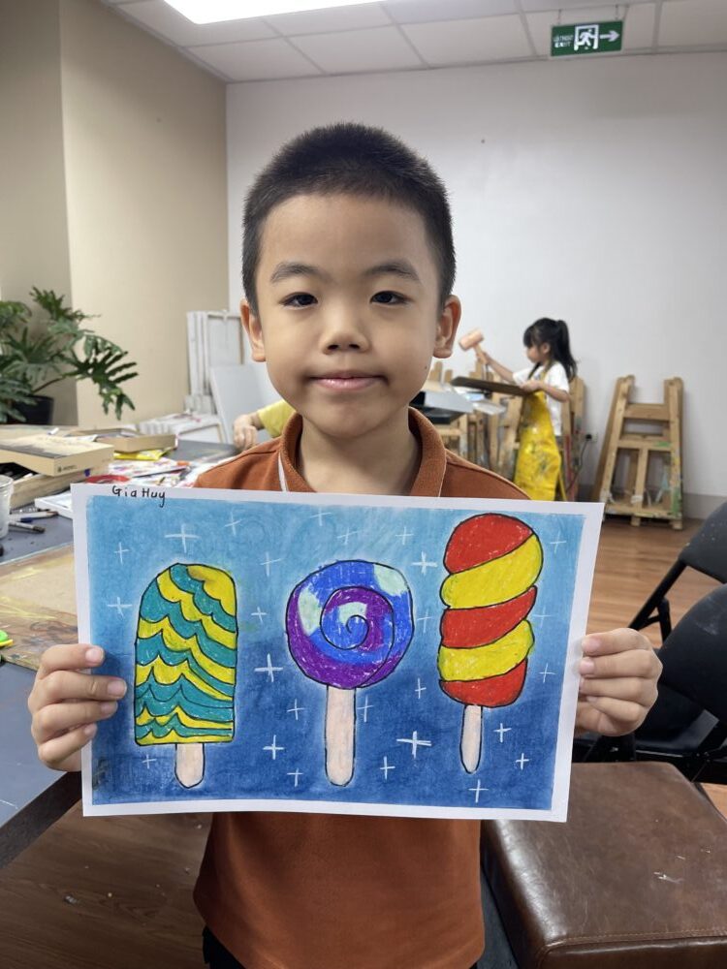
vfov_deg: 69.4
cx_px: 364
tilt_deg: -11.6
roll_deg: -1.7
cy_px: 484
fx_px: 700
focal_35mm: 25
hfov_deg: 54.9
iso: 125
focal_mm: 5.1
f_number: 1.6
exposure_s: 1/100
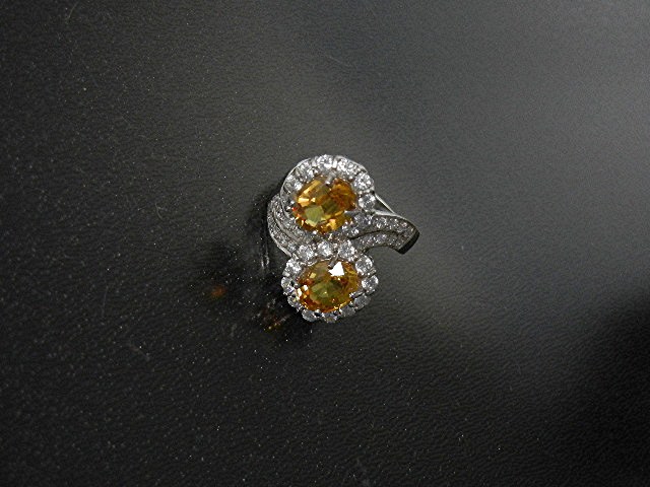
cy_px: 244
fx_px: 1277
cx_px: 325
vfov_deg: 21.6
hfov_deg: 28.6
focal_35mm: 68
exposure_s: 1/30
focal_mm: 12.2
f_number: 8.2
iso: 800
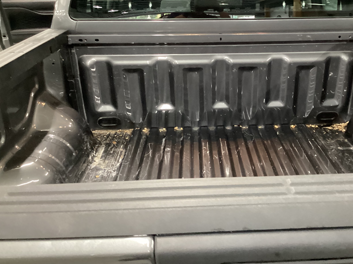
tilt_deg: -24.8
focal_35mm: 41
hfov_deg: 45.3
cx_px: 225
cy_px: 132
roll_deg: -0.2
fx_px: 418
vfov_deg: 35.1
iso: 640
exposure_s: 1/30
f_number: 2.4
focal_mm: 3.3
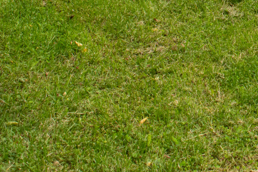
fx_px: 767
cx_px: 403
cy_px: -196
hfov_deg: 17.0
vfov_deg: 11.3
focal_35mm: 107
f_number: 6.3
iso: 200
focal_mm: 24
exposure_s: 1/400
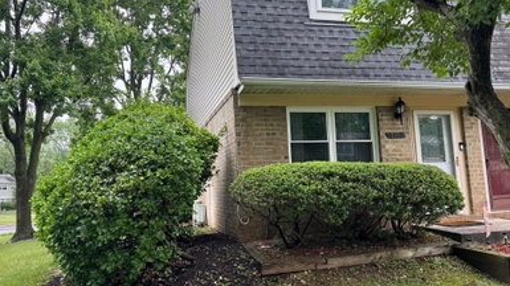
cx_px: 243
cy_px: 139
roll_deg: +1.8
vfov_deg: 40.1
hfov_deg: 66.1
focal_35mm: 29
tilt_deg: +6.9
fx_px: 392
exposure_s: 1/522
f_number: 1.78
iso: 80
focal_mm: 6.76
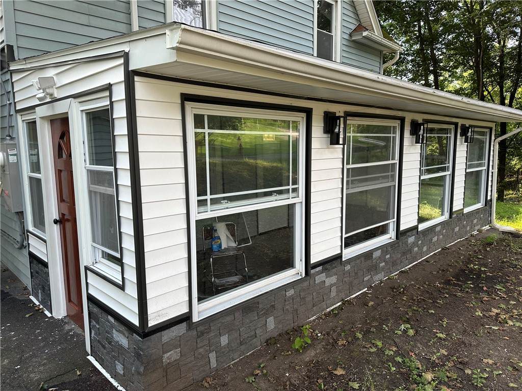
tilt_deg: -7.5
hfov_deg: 71.6
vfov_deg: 56.8
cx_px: 261
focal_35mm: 24
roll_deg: +0.9
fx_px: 362
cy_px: 196
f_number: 1.78
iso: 64
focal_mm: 6.86
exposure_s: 1/241
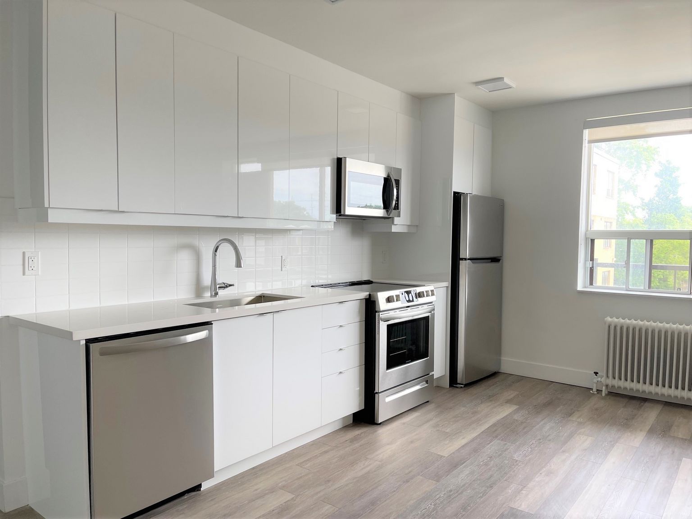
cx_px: 346
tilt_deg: -3.7
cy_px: 260
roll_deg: -0.3
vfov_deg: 53.1
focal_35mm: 26
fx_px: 520
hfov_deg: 67.3
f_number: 1.6
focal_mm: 5.1
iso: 64
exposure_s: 1/121
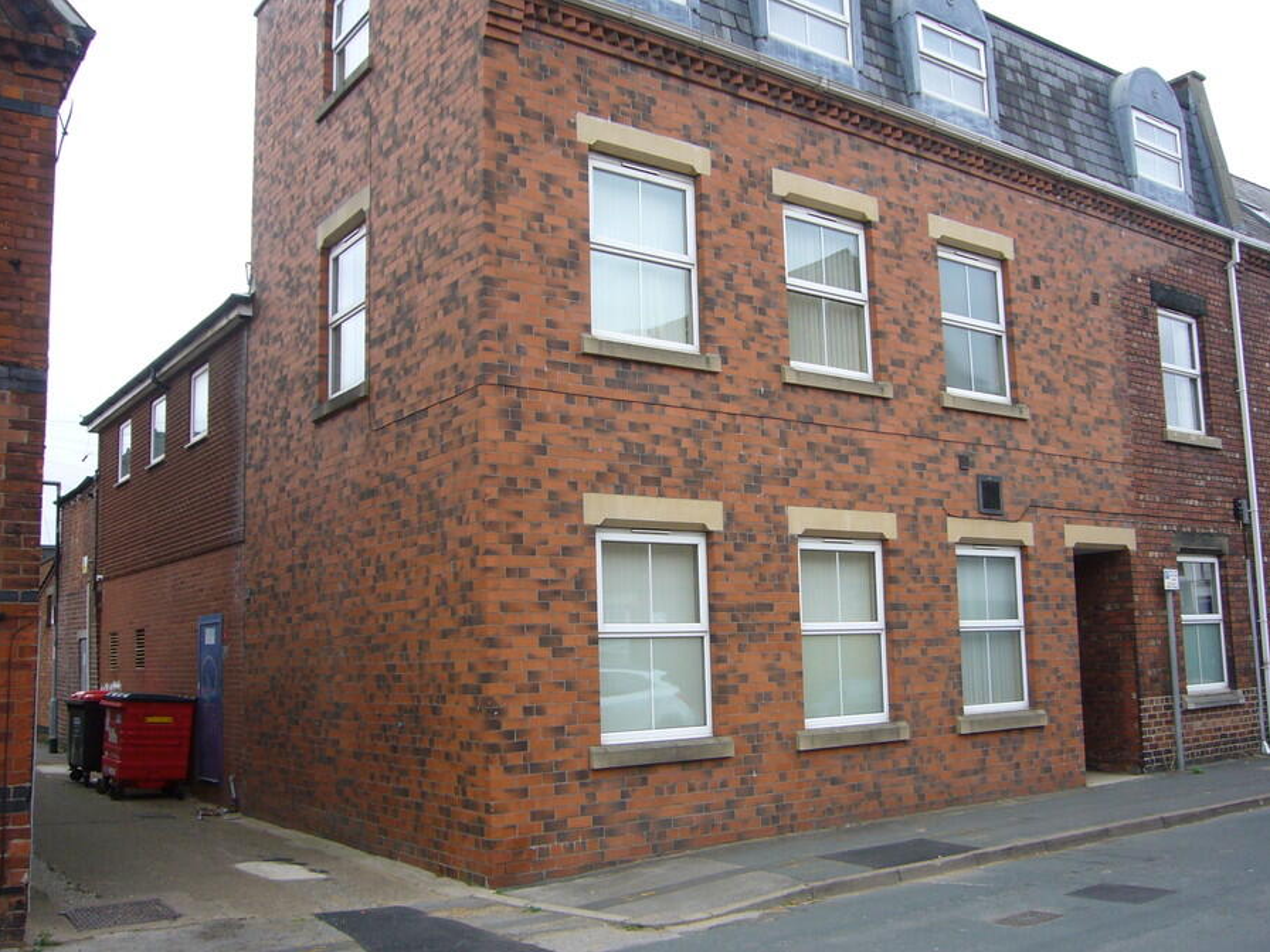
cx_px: 655
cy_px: 521
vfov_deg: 44.1
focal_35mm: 32
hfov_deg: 56.8
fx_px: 1174
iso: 80
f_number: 2.8
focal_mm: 4.6
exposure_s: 1/320
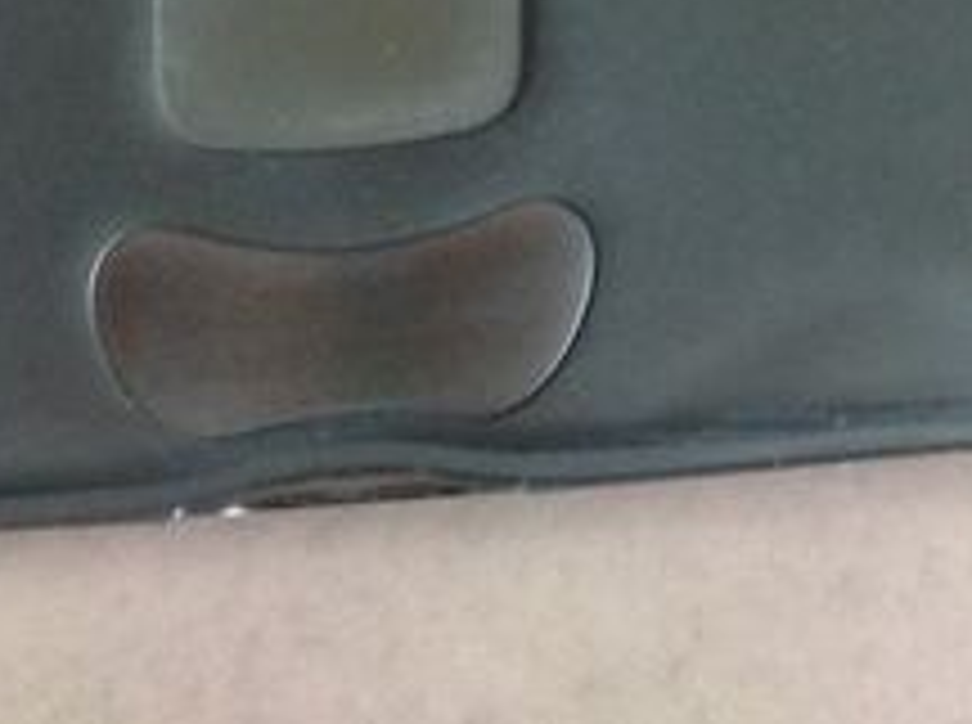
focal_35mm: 162
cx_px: 972
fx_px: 4539
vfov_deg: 8.4
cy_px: -947
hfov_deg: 12.1
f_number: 2.4
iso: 125
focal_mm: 4.28
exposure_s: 1/15
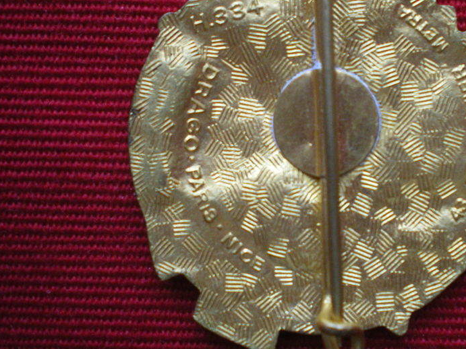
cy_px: 148
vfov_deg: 26.5
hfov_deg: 34.4
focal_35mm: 55
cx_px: 330
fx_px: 740
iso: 250
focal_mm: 6.3
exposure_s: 1/50
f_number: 3.1
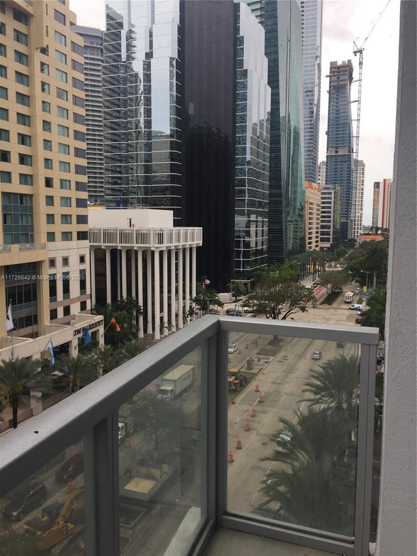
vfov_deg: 61.7
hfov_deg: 48.2
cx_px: 208
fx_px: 466
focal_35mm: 29
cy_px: 278
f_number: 2.2
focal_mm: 4.15
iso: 32
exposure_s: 1/416
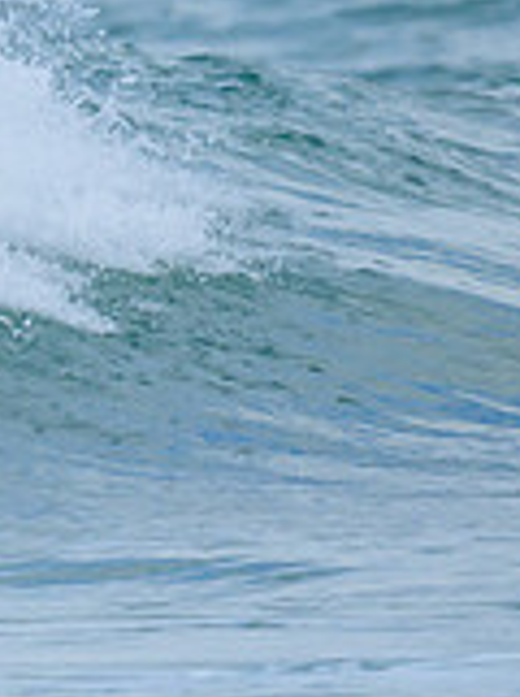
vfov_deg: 0.5
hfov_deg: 0.4
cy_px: 71
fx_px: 76899
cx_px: -1123
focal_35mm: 3824
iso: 280
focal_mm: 800
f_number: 6.3
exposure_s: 1/2000
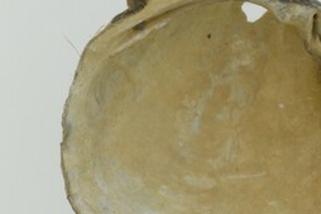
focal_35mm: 284
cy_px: 113
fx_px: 2531
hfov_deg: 7.1
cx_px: -163
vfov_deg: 4.8
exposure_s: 1/13
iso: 100
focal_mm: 60
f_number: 32
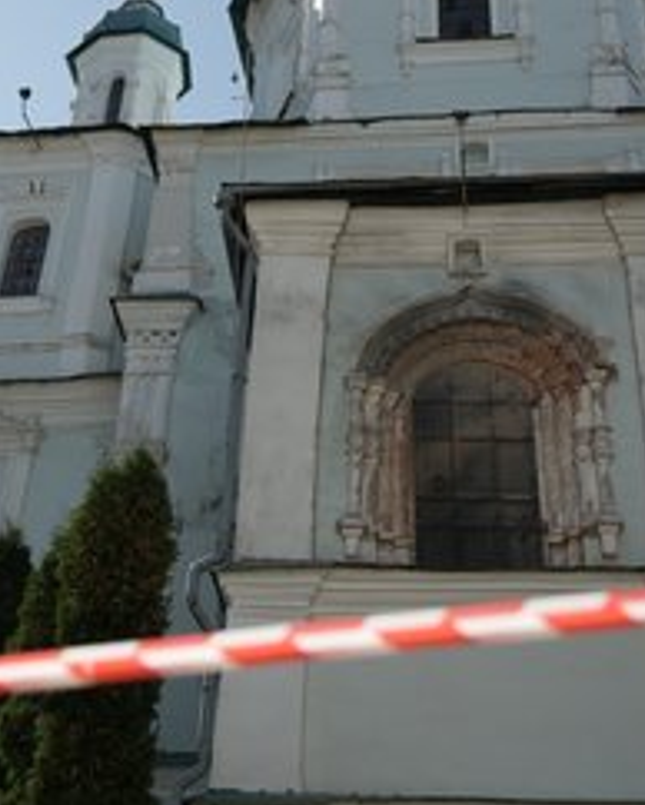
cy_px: 176
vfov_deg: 29.8
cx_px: 327
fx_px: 1478
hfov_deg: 24.6
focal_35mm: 62
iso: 80
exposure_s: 1/250
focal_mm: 40
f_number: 3.2
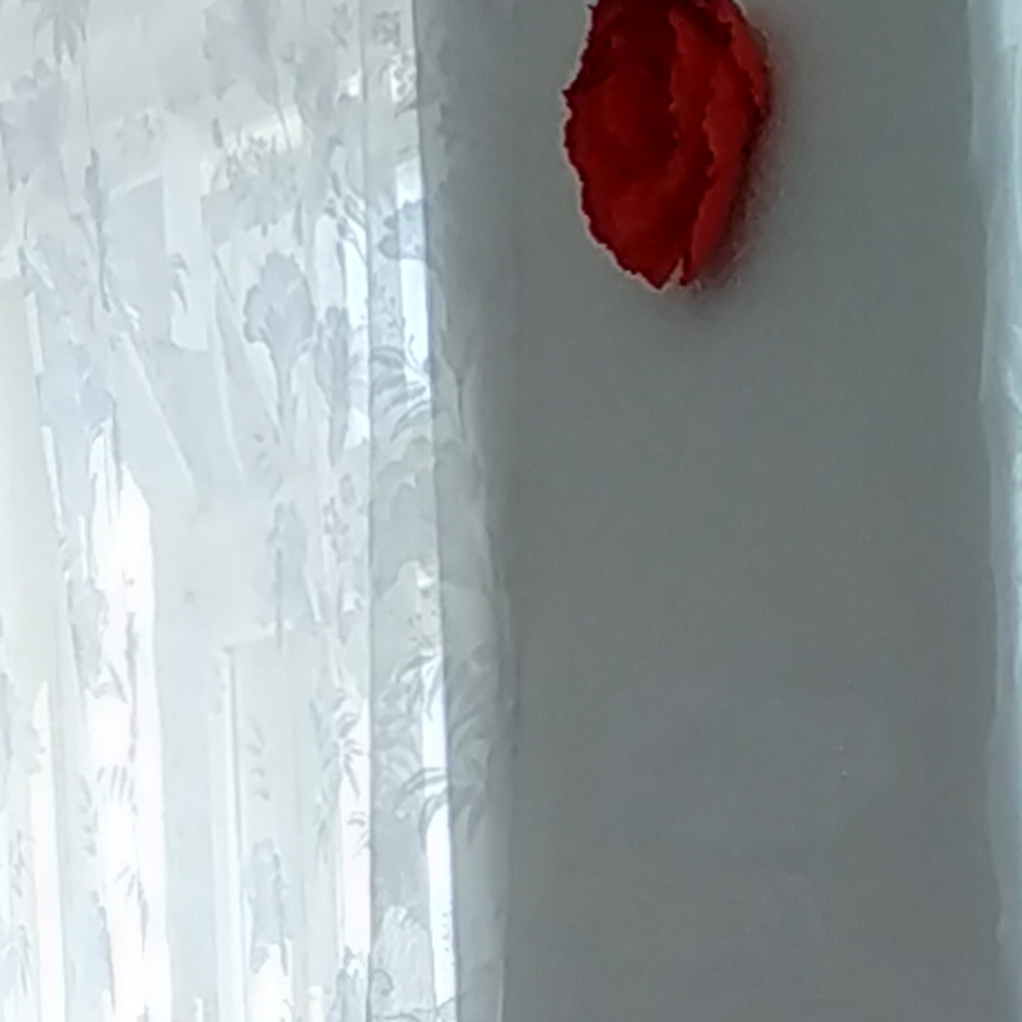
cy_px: 2880
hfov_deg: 9.3
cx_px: -304
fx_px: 6146
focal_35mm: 184
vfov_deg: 8.3
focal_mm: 3.94
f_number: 1.9
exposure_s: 1/166
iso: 250
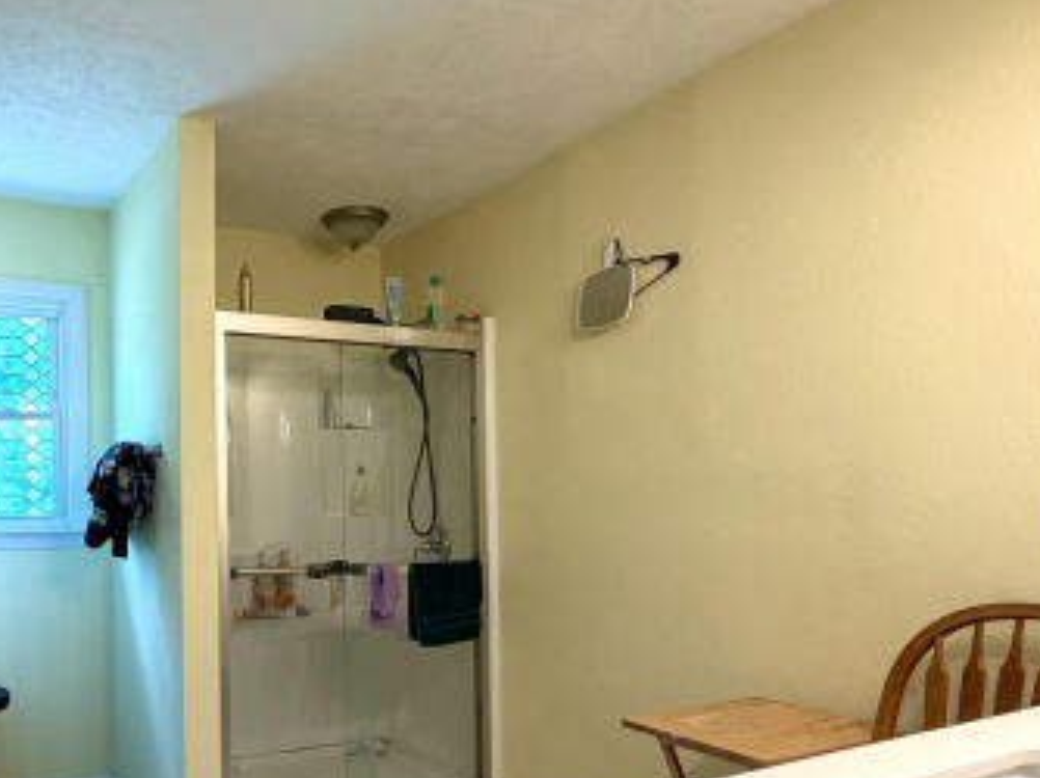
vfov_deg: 49.1
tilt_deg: +0.8
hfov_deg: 60.4
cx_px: 272
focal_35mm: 28
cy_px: 498
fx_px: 841
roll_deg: +1.3
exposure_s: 1/120
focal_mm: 2.22
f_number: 2.2
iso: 200
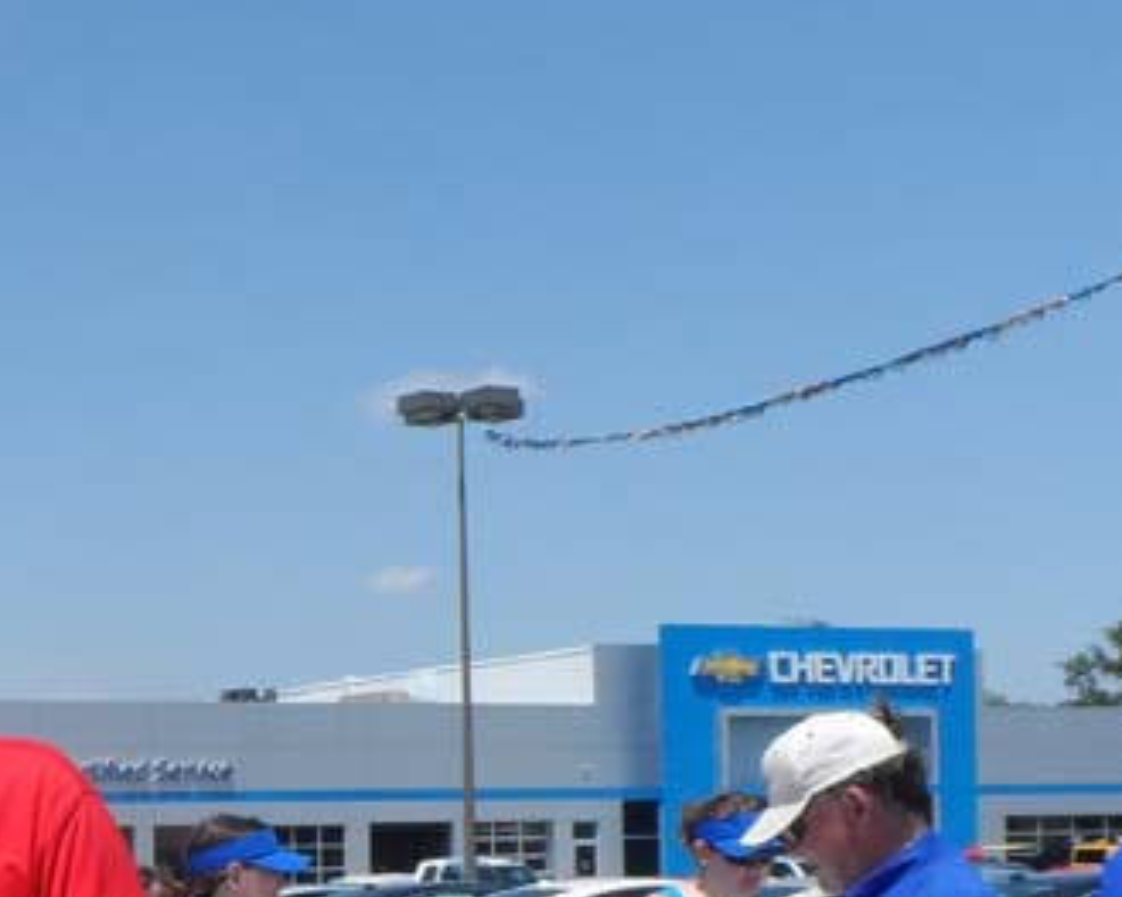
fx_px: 2423
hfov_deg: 23.9
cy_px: 894
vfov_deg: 20.3
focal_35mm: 73
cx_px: -191
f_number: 4.5
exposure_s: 1/750
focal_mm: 4
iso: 80
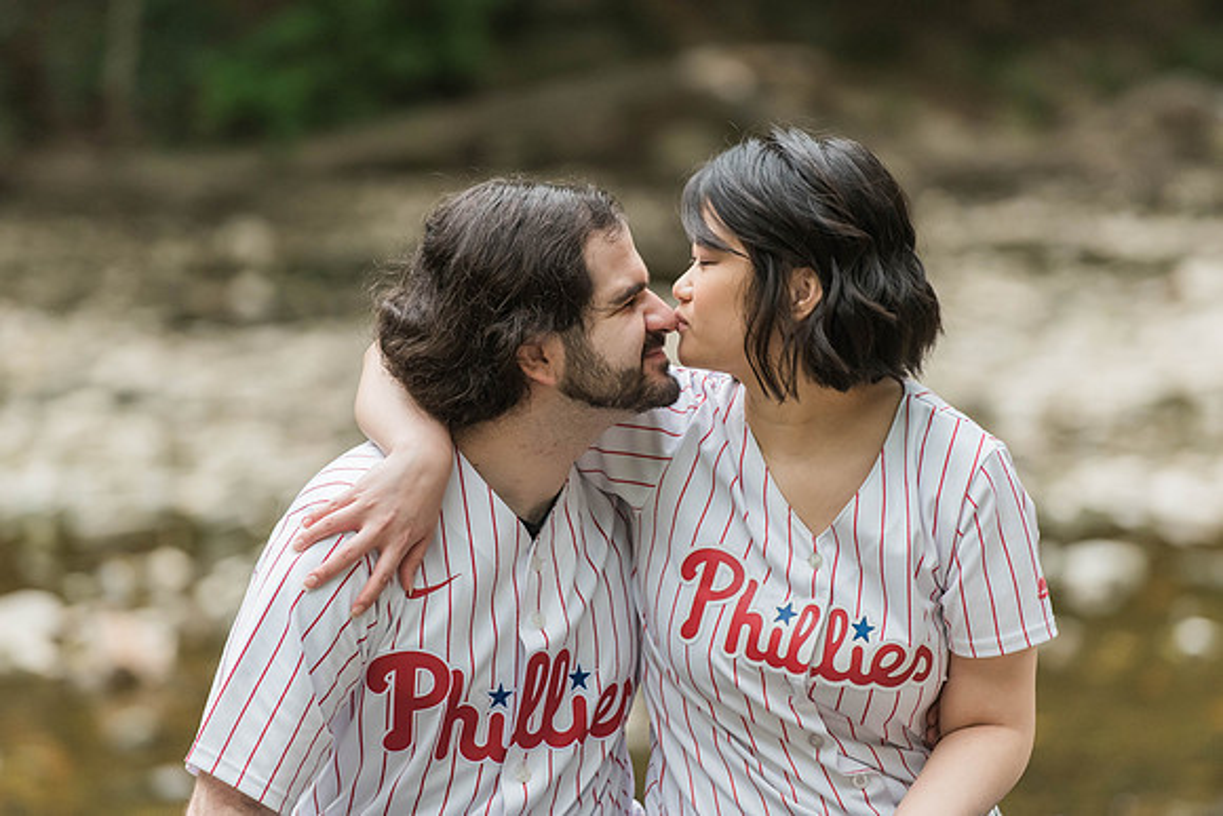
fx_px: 7028
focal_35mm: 207
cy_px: 397
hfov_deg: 9.9
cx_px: 608
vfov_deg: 6.6
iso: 2000
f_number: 4
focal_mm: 200
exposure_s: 1/640
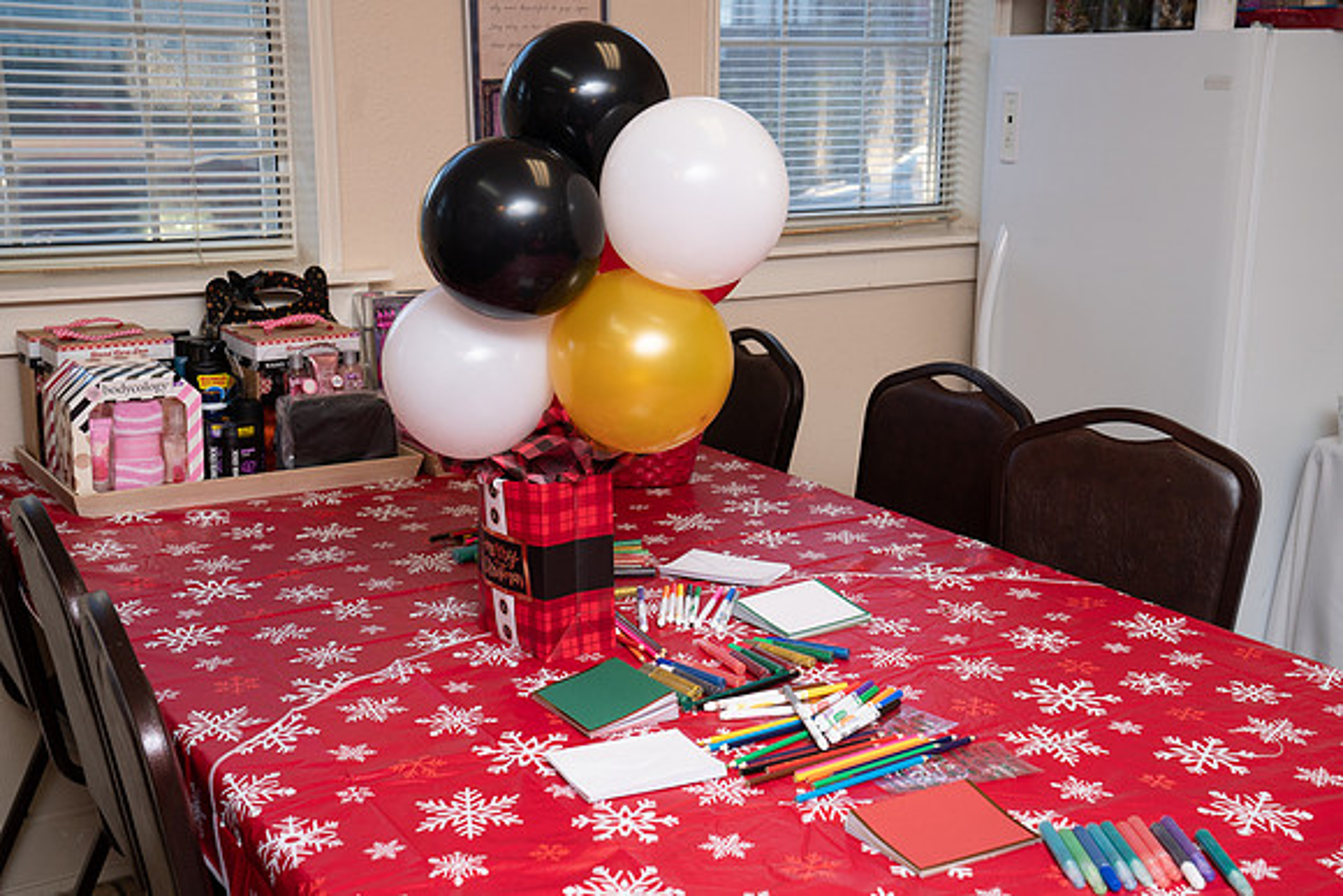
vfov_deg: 29.3
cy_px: 448
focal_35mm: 46
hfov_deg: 42.7
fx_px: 1716
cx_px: 672
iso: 400
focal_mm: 46
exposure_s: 1/80
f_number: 6.3
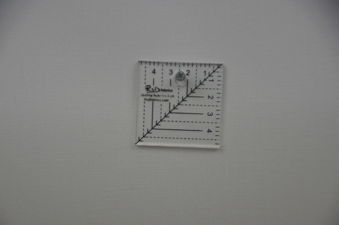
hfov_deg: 15.2
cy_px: 112
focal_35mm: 135
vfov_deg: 10.1
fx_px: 1270
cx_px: 170
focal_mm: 90
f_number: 5.6
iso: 250
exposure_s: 1/160
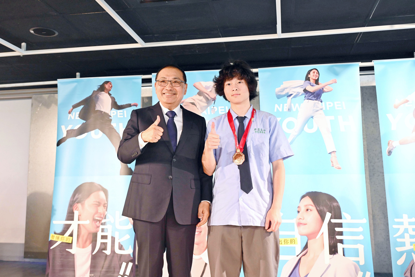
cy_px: 138
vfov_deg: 41.1
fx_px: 369
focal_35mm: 32
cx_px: 208
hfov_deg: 58.7
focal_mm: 32
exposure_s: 1/100
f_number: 4
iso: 2000
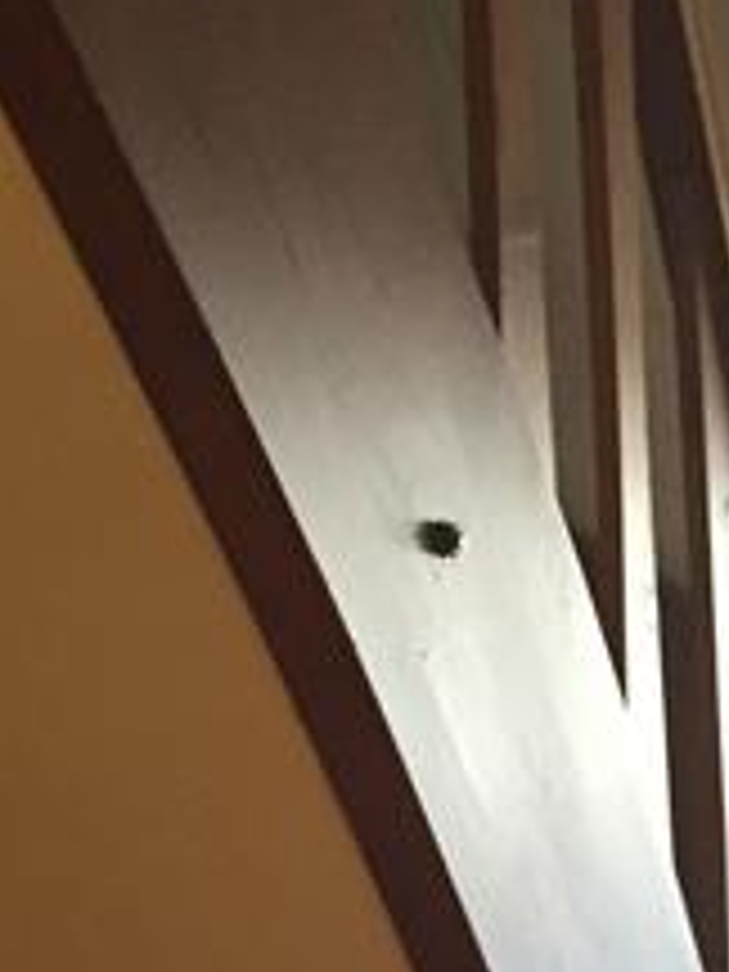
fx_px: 3061
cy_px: 1584
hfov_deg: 13.0
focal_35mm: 109
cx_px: 1004
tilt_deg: -12.4
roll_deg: +0.4
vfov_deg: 16.1
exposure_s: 1/30
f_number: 2.2
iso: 160
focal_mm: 4.15
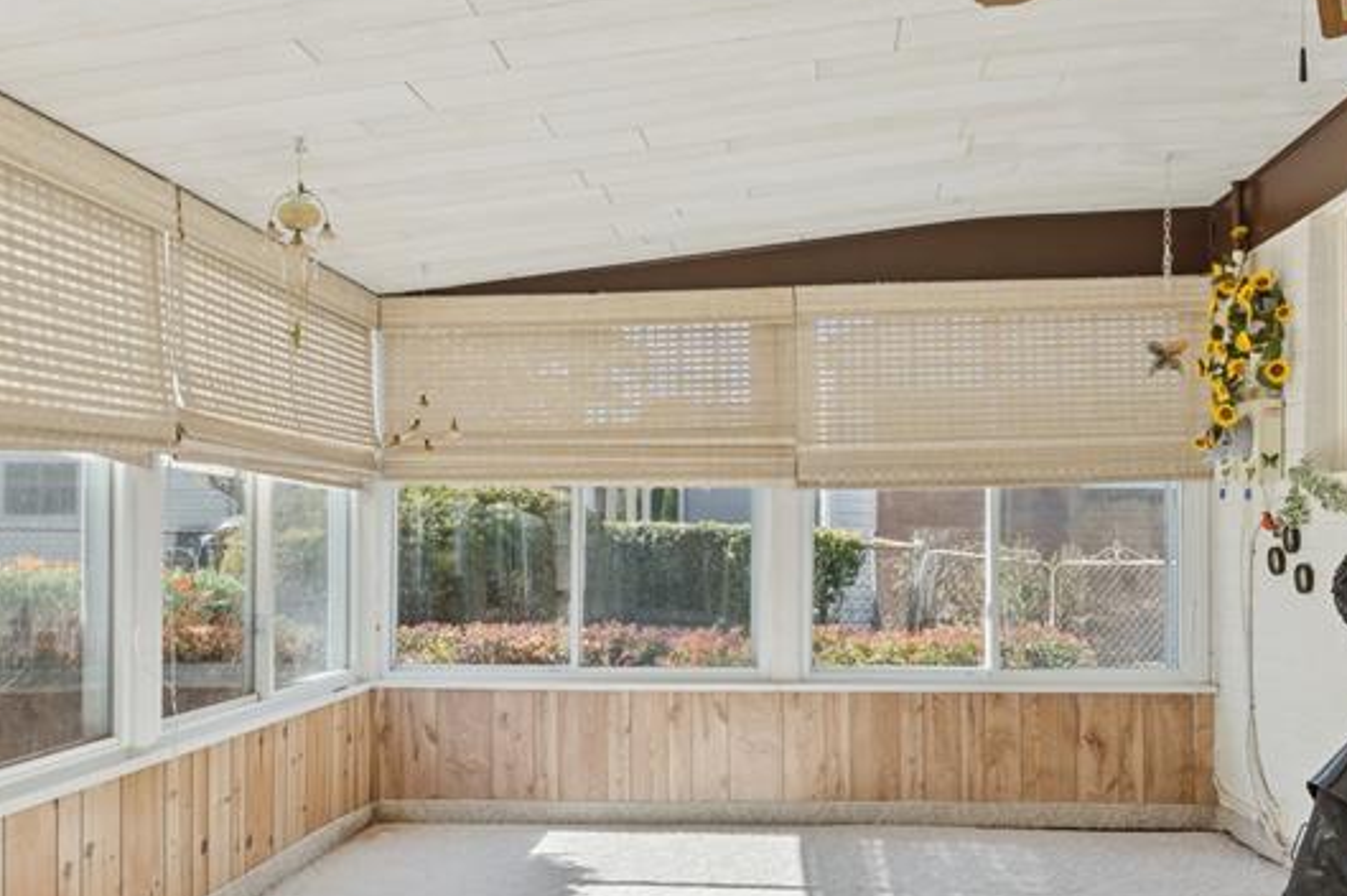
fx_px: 1195
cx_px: 812
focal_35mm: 32
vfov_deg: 40.4
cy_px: 624
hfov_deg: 58.3
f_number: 8
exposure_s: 1/320
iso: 400
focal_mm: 11
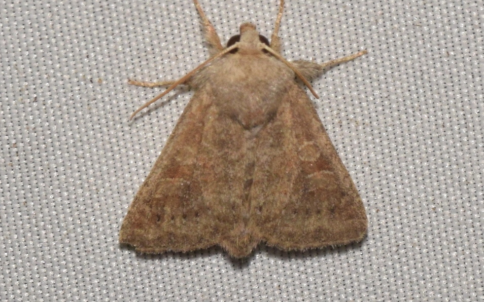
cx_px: 242
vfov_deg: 6.1
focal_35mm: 215
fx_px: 2836
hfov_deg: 9.8
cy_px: 148
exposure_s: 1/160
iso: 400
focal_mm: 140
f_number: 16
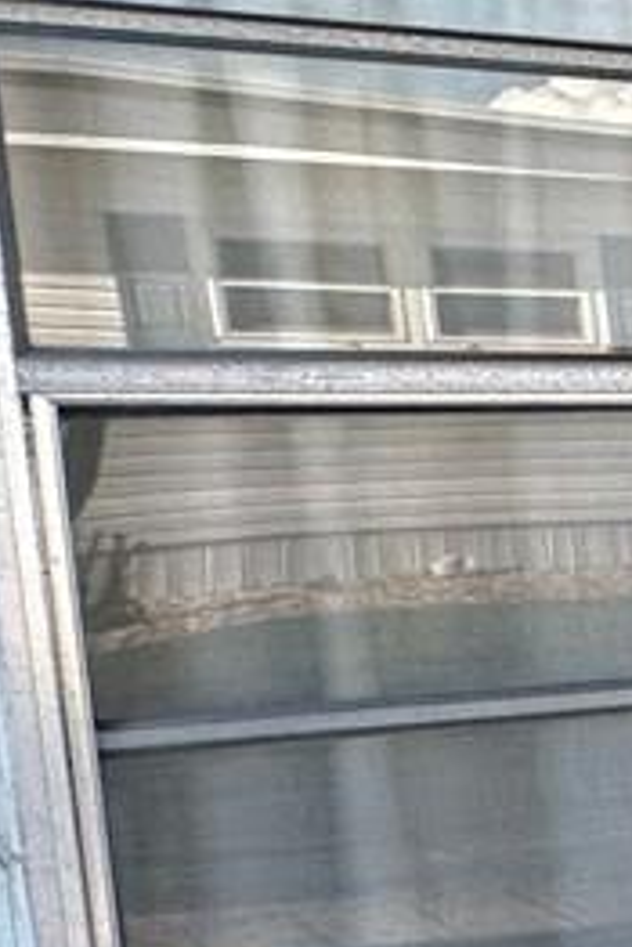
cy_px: 661
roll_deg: +0.2
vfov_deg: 22.7
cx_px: 2640
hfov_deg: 7.8
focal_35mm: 89
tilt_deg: -5.5
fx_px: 2340
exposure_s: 1/347
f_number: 2.2
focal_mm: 2.22
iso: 40
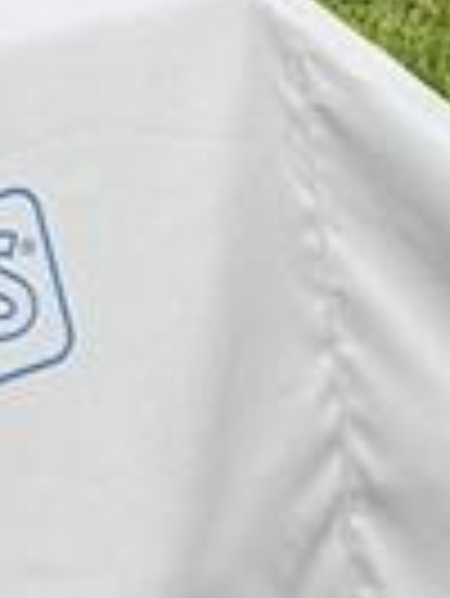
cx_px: 459
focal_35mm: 167
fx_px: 2890
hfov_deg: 8.8
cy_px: -1070
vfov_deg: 9.7
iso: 25
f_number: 1.8
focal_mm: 3
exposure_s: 1/1675
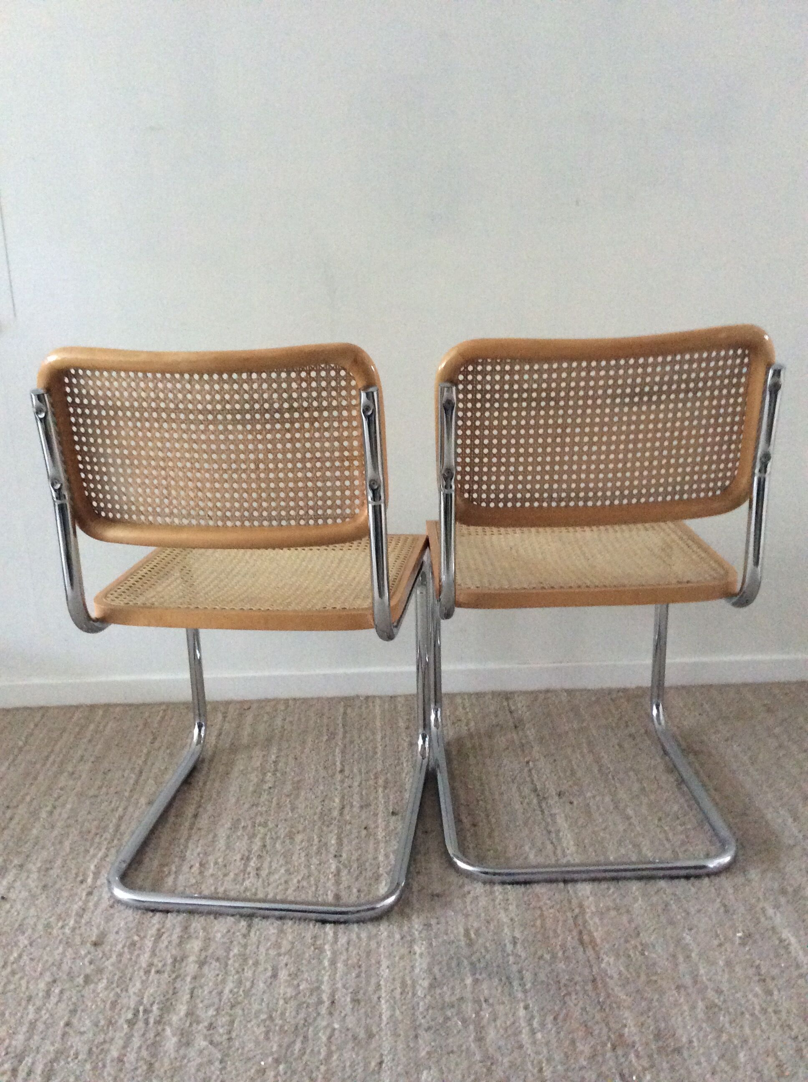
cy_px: 541
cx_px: 404
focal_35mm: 32
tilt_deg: -16.6
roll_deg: +1.0
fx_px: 999
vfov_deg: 56.9
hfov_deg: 44.1
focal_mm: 3.3
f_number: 2.4
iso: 320
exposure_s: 1/20
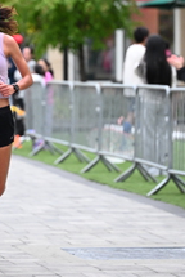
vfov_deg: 7.3
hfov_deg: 4.9
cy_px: 66
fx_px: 2159
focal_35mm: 281
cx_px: 24
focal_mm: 110
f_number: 2.8
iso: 1600
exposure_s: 1/1000
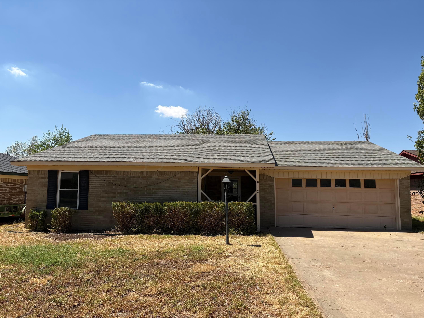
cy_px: 159
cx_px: 212
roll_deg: -0.2
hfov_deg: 67.3
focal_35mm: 26
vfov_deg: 53.1
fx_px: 318
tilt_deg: +5.5
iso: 50
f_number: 1.6
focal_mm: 5.96
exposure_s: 1/3448
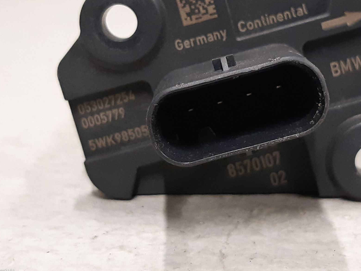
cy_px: 95
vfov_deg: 41.4
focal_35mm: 34
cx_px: 226
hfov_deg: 53.4
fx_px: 355
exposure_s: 1/50
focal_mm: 3.93
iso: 250
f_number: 1.7
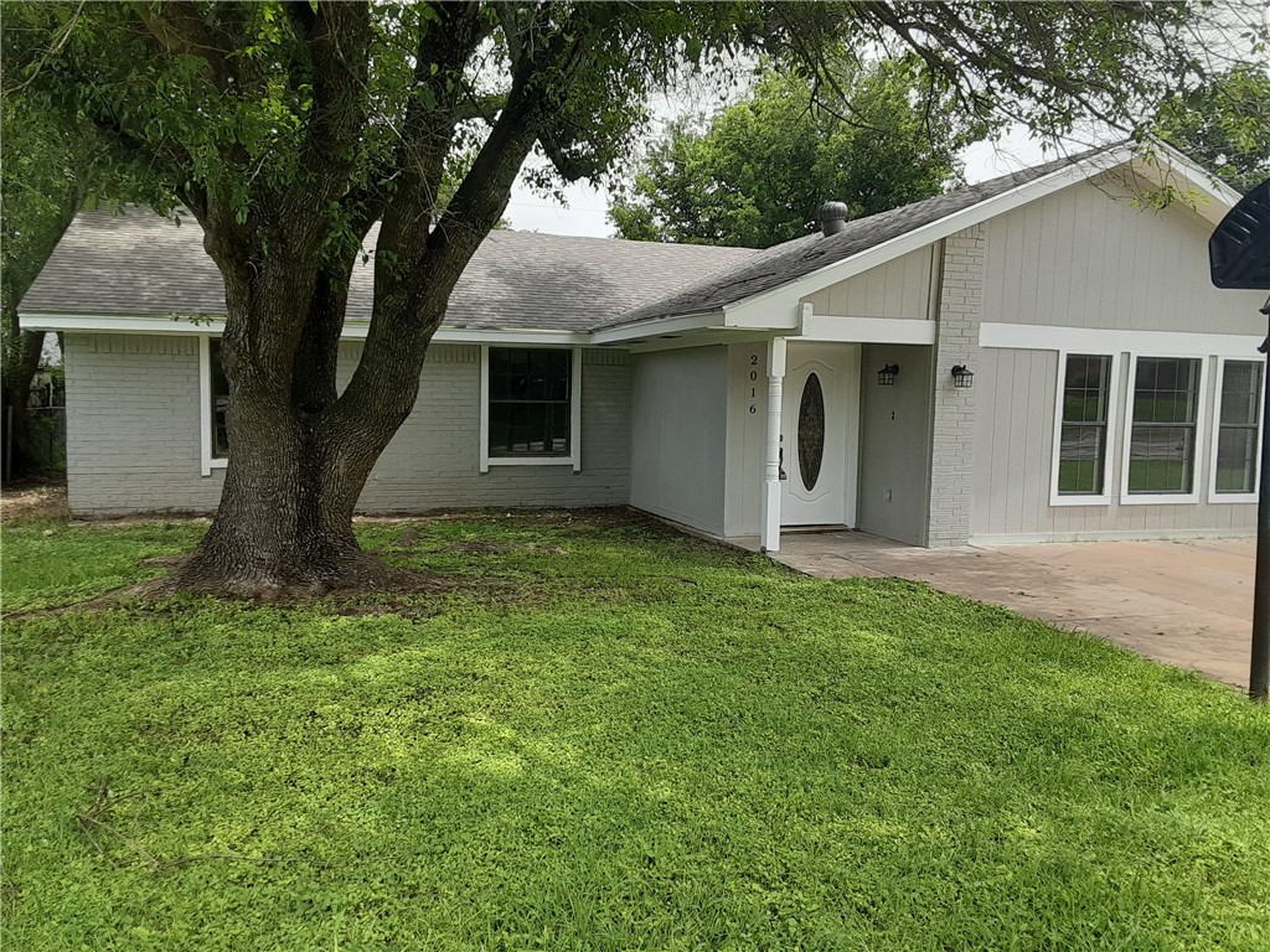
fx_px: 991
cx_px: 635
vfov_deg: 51.4
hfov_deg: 65.3
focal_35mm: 27
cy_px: 476
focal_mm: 2.91
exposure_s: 1/763
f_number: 1.9
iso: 40
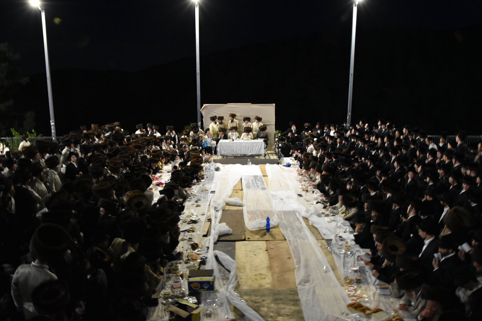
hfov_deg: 67.4
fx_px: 361
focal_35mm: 27
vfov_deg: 47.9
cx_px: 241
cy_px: 160
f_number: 6.3
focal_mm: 18
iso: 2500
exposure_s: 1/10
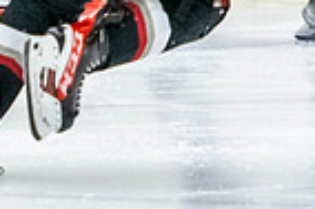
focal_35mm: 1064
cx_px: -595
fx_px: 9289
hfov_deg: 1.9
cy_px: -21
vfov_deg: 1.3
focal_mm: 155
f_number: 2.8
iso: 2800
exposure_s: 1/640
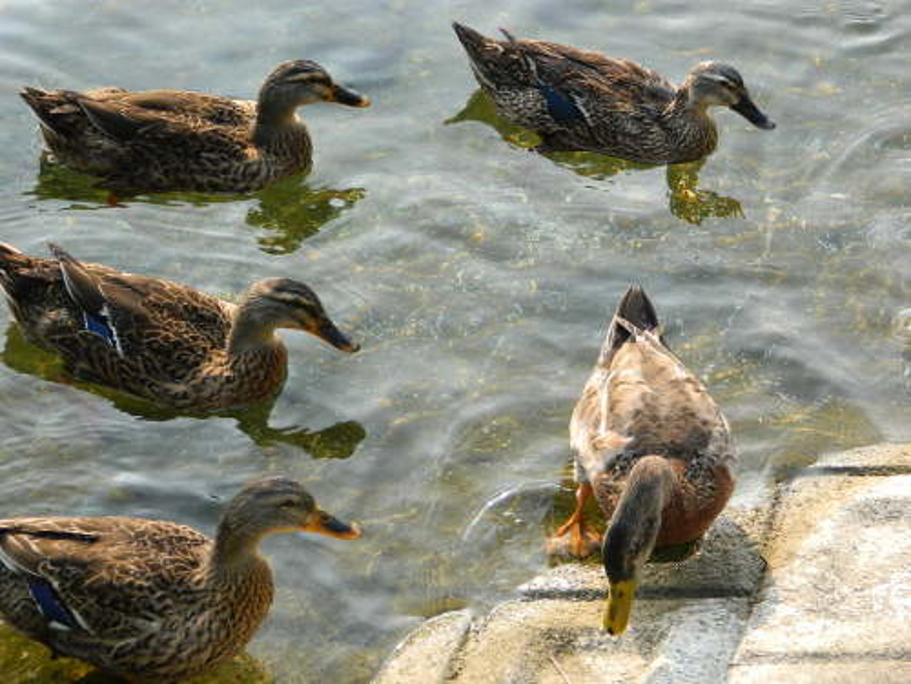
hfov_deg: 19.1
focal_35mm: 103
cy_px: 342
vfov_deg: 14.4
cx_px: 456
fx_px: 2711
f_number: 4.5
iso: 80
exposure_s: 1/125
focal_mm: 18.6
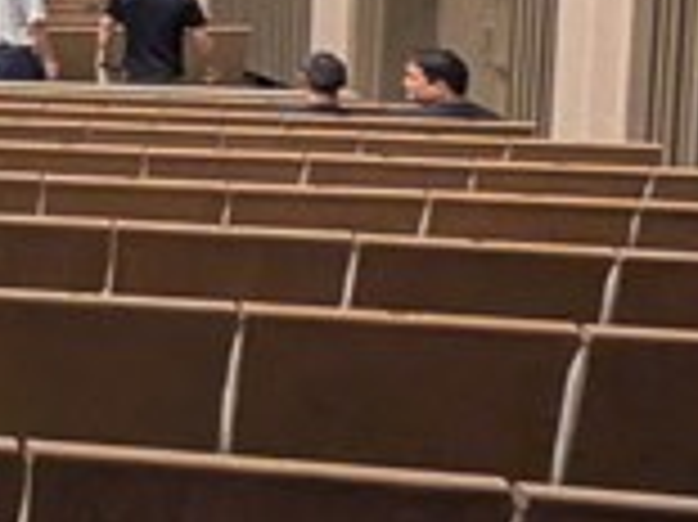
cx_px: -786
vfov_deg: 19.5
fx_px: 1410
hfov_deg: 17.3
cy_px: -133
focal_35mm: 70
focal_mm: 1.85
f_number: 2.2
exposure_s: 1/24
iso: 179
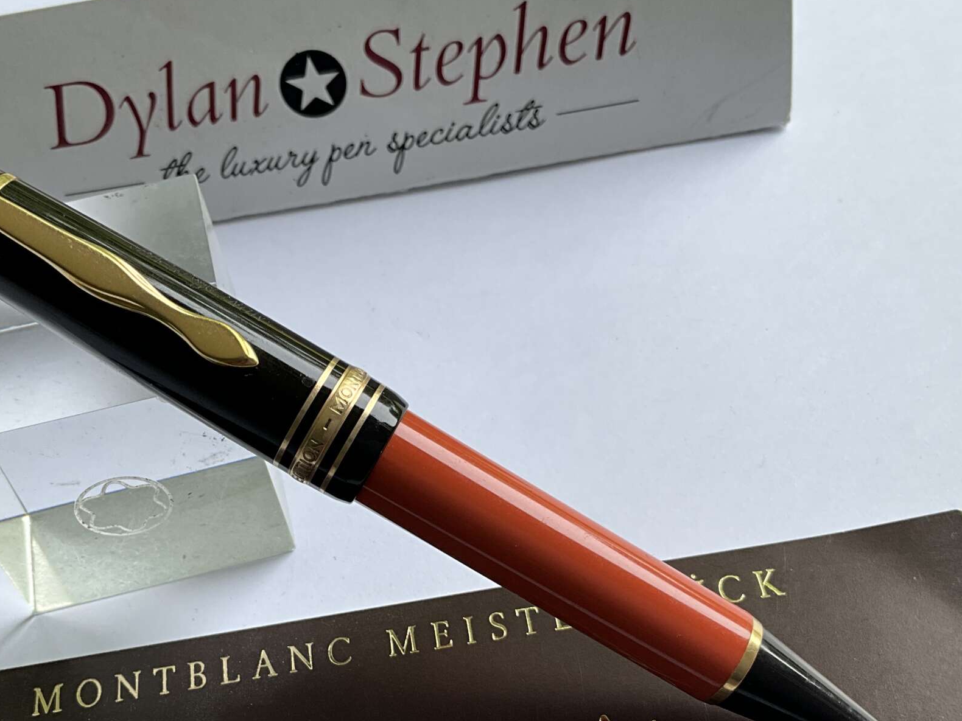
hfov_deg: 40.3
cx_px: 403
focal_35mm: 47
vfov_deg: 30.6
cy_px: 498
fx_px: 1306
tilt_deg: -55.1
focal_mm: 3
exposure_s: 1/235
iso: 20
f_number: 1.8
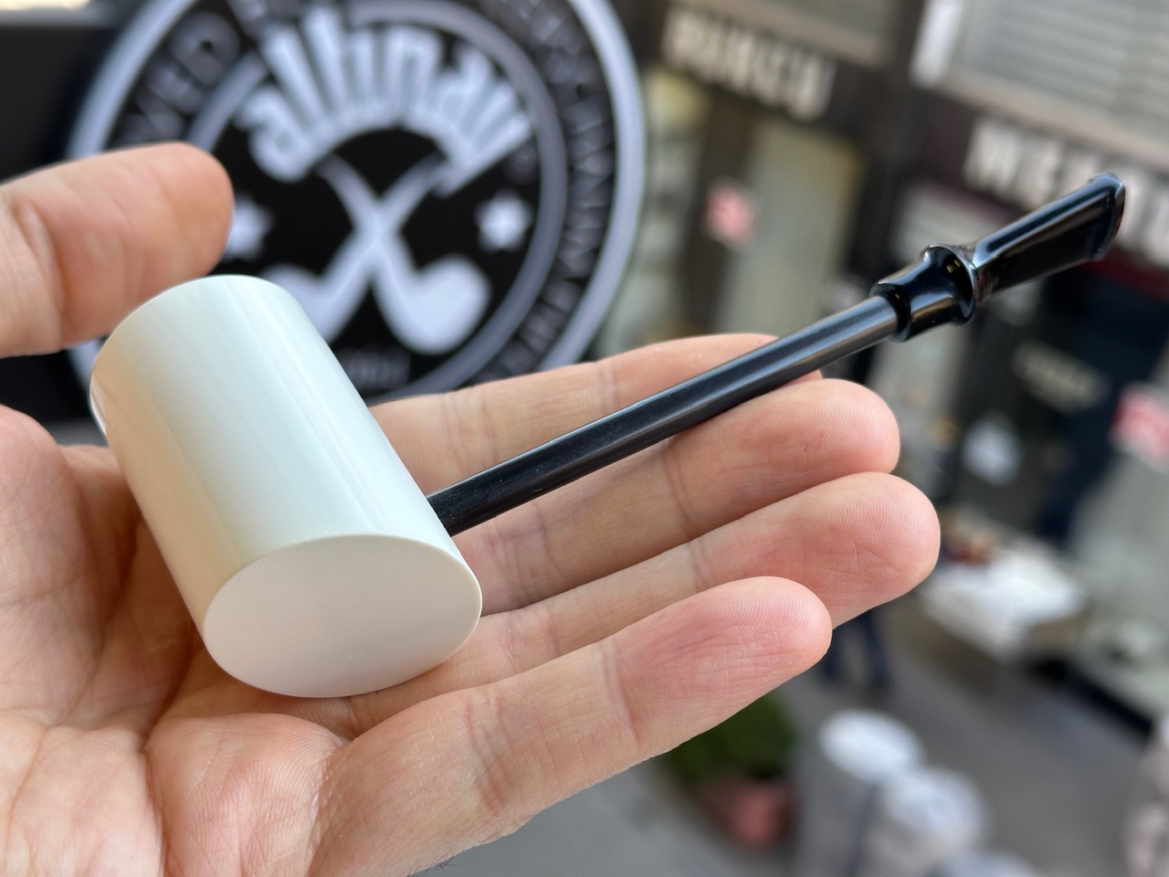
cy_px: 438
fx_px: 1621
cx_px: 584
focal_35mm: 48
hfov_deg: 39.7
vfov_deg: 30.3
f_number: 1.78
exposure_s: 1/268
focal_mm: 6.86
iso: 64
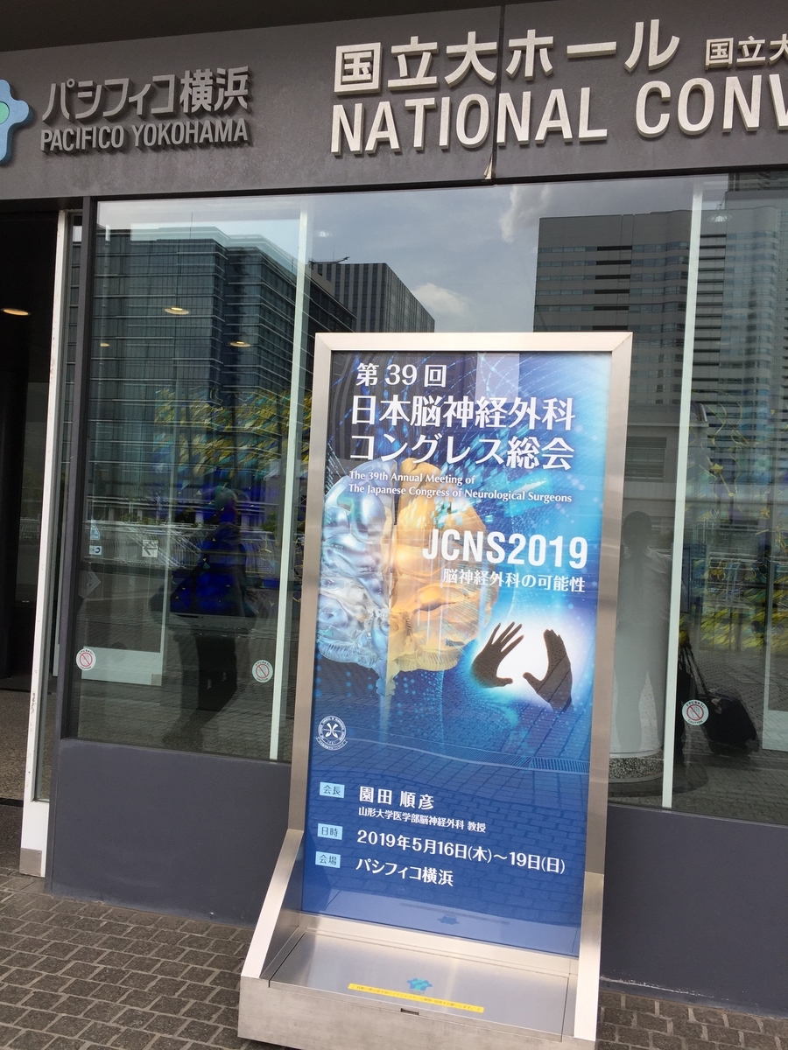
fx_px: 880
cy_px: 525
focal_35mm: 29
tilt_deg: +2.9
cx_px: 394
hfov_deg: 48.2
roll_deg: -2.2
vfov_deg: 61.7
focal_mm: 4.15
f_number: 2.2
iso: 32
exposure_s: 1/590
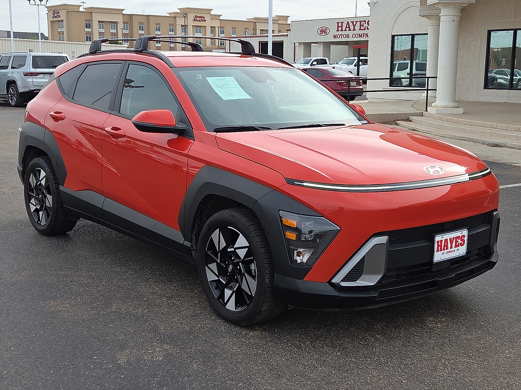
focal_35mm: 47
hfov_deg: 40.4
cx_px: 260
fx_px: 707
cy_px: 195
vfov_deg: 30.9
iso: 76
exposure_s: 1/2500
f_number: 1.8
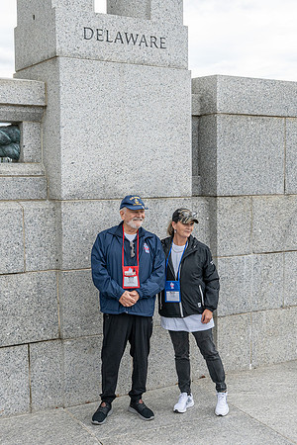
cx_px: 141
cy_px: 225
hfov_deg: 25.0
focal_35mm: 54
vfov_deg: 36.7
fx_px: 671
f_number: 8
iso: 640
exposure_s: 1/400
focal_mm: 32
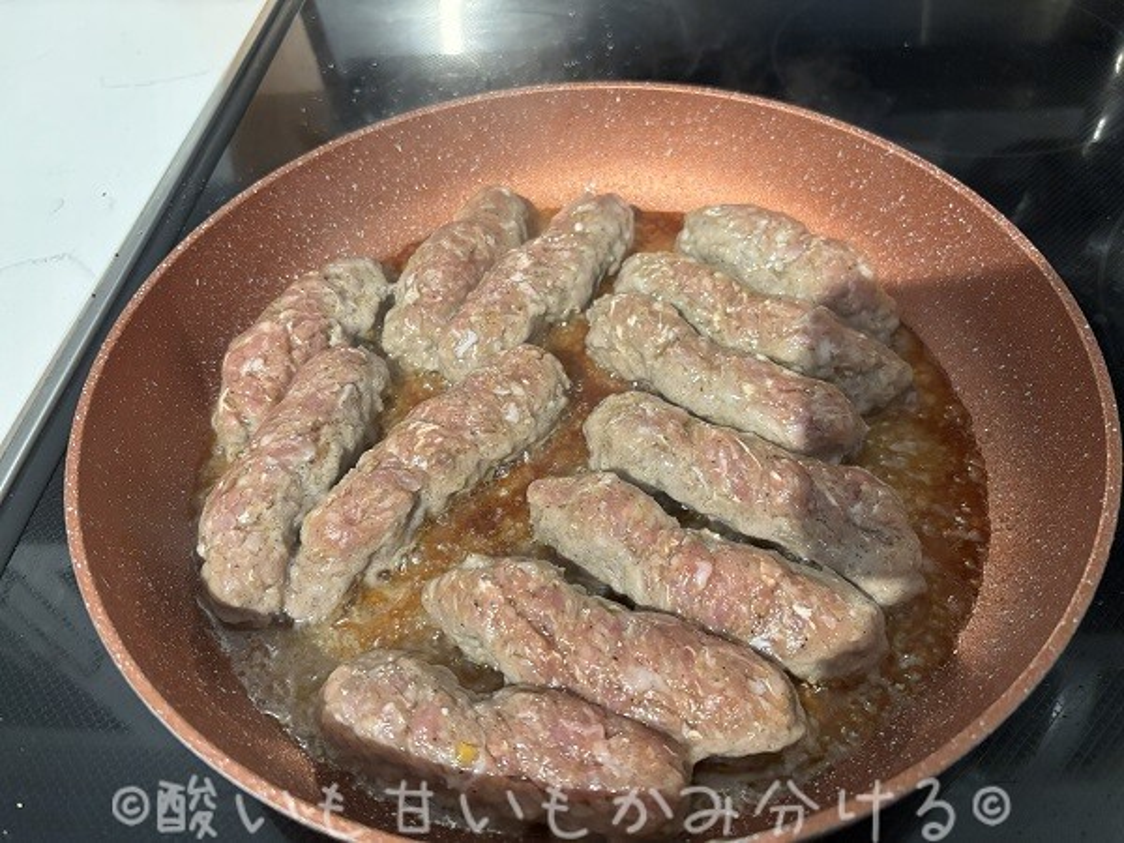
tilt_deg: -48.1
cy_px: 422
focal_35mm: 26
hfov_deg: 67.3
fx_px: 844
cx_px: 562
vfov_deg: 53.1
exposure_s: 1/60
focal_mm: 5.96
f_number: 1.6
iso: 400
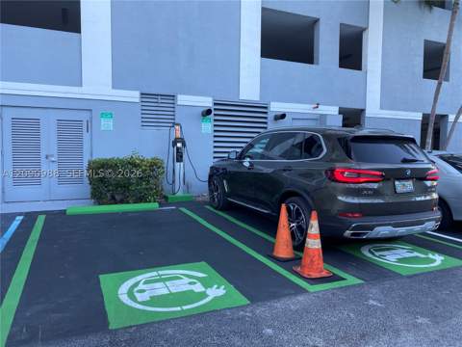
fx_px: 347
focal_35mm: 26
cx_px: 231
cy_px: 174
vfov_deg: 53.1
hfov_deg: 67.3
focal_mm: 4.25
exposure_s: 1/122
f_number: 1.8
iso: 50
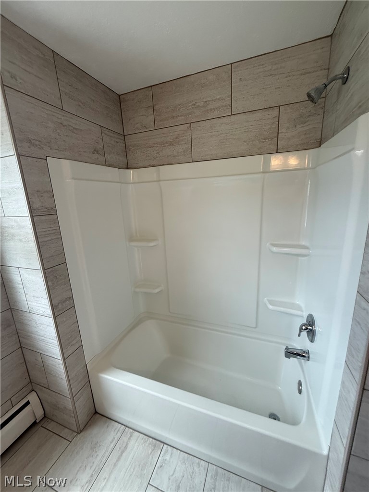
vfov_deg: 102.1
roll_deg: -0.3
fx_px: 199
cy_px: 246
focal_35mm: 14
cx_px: 184
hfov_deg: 85.7
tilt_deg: -7.8
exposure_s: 1/120
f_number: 2.2
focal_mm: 2.22
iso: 125
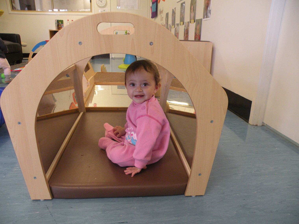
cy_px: 112
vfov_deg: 51.3
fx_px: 233
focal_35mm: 27
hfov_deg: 65.3
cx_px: 150
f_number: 2.8
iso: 273
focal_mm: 4.7
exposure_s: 1/61.7
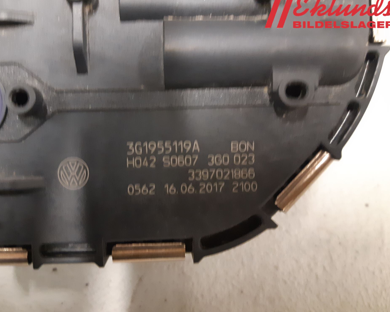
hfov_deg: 62.1
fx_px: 323
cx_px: 179
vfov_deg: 51.5
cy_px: 154
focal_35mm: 28
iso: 320
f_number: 1.7
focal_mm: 3.93
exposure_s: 1/25
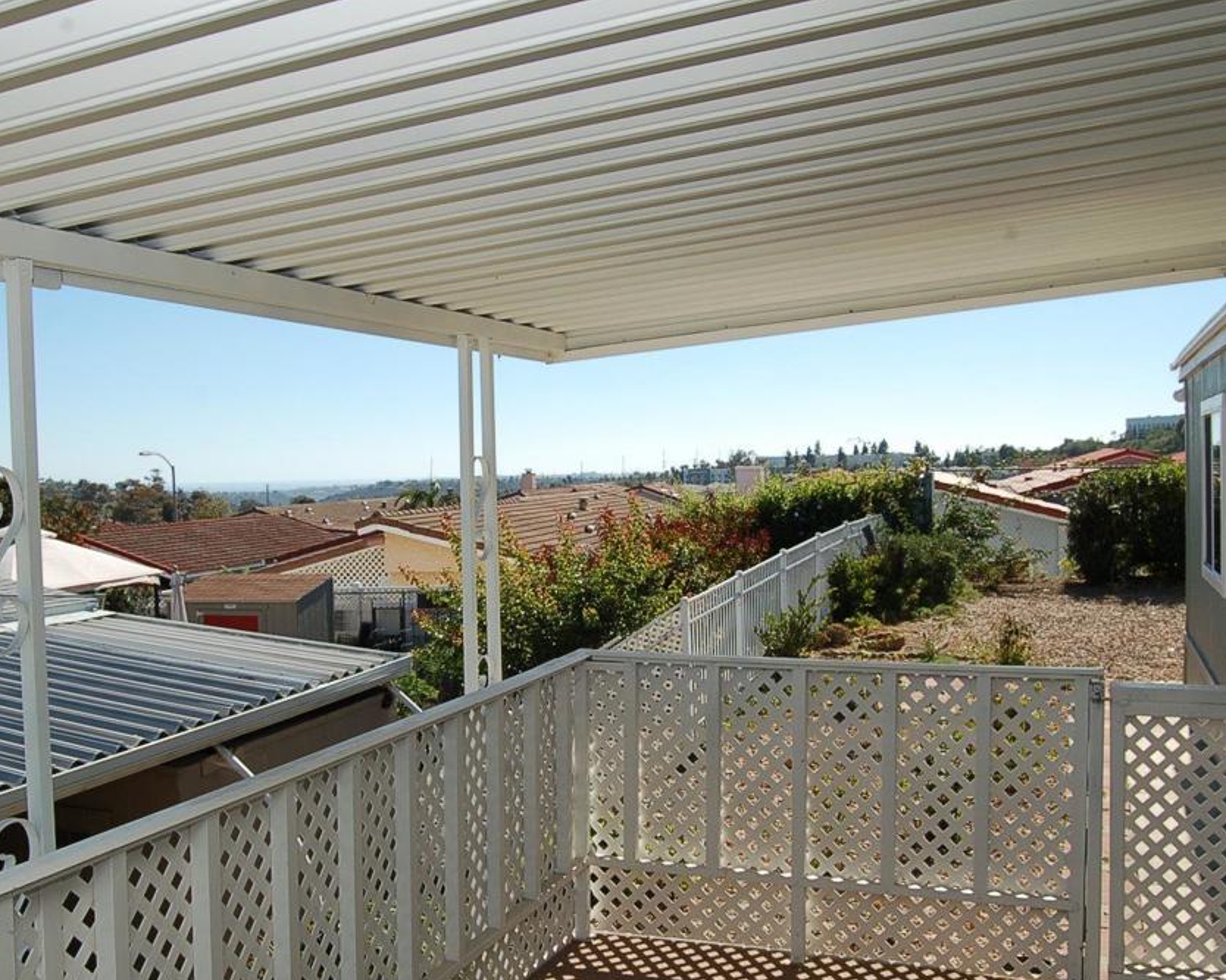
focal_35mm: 38
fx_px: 1379
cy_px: 497
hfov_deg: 47.9
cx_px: 551
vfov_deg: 39.1
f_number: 10
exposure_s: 1/250
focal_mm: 22
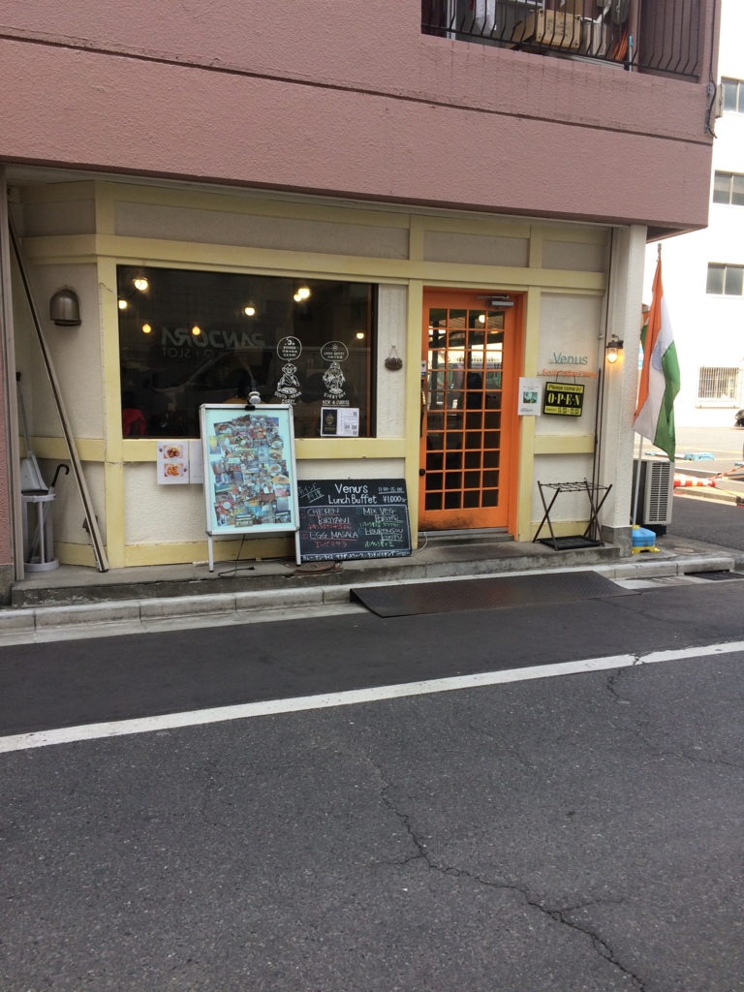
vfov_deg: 61.7
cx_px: 372
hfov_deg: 48.2
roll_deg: +0.8
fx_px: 831
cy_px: 496
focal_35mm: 29
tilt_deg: -7.1
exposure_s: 1/456
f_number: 2.2
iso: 32
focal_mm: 4.15
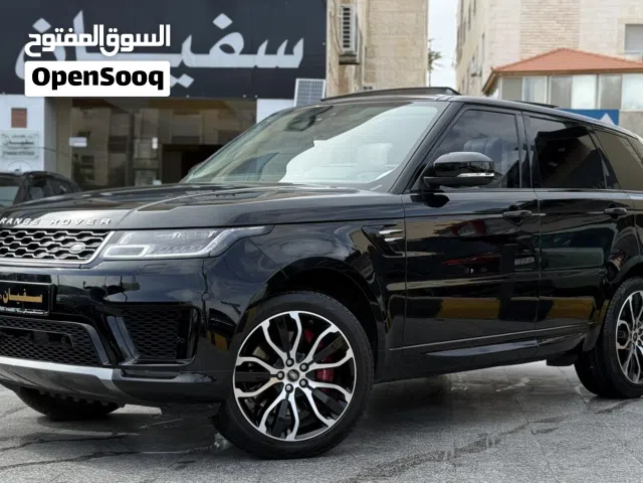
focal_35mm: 48
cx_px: 322
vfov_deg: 30.3
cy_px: 242
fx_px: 892
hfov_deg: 39.7
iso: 80
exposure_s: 1/1456
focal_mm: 6.76
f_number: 1.78
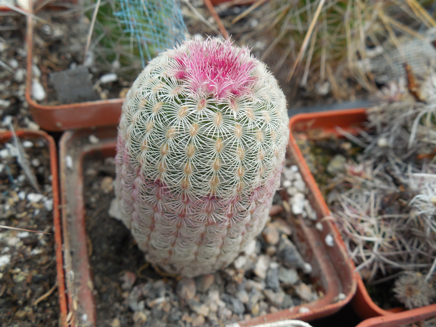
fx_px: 390
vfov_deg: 45.4
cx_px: 218
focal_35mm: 31
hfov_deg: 58.4
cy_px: 164
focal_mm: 5.6
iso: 125
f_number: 3.6
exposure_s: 1/200
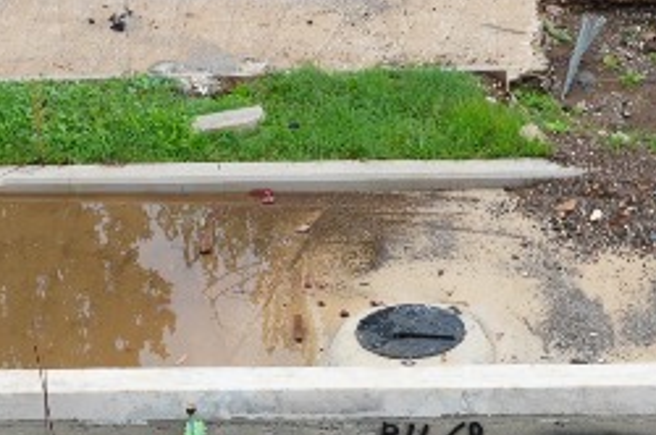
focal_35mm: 151
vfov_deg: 8.8
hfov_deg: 13.6
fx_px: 2755
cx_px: 378
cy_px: 681
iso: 100
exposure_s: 1/100
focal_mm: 21
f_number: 6.3
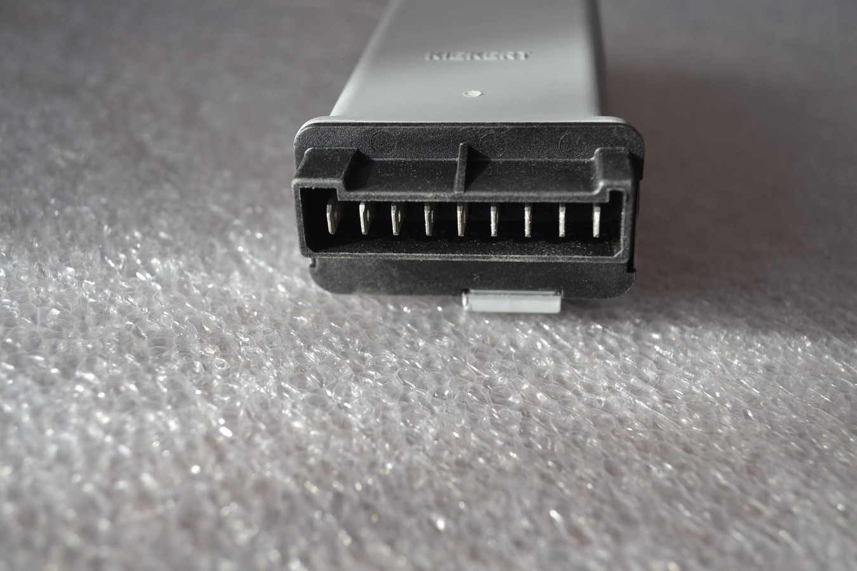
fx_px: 1035
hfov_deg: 45.0
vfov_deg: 30.8
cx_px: 428
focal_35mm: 44
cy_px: 286
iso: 400
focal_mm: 29
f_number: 4.8
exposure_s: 1/100
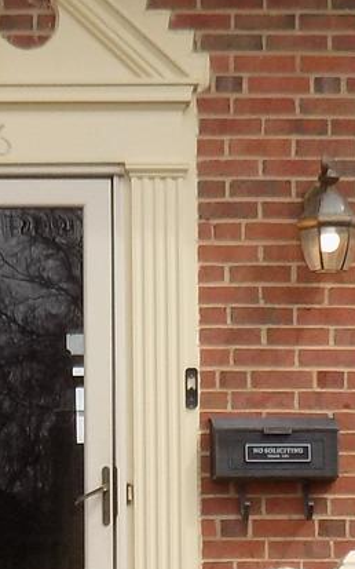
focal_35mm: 121
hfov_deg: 10.7
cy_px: 634
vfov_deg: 16.7
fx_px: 1874
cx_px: -27
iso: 80
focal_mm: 4
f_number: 3.1
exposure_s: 1/640
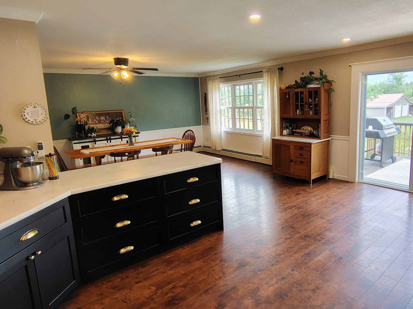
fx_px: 262
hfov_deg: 75.8
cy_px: 142
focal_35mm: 22
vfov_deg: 61.0
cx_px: 240
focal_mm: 2.13
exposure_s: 1/60
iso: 287
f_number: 2.2
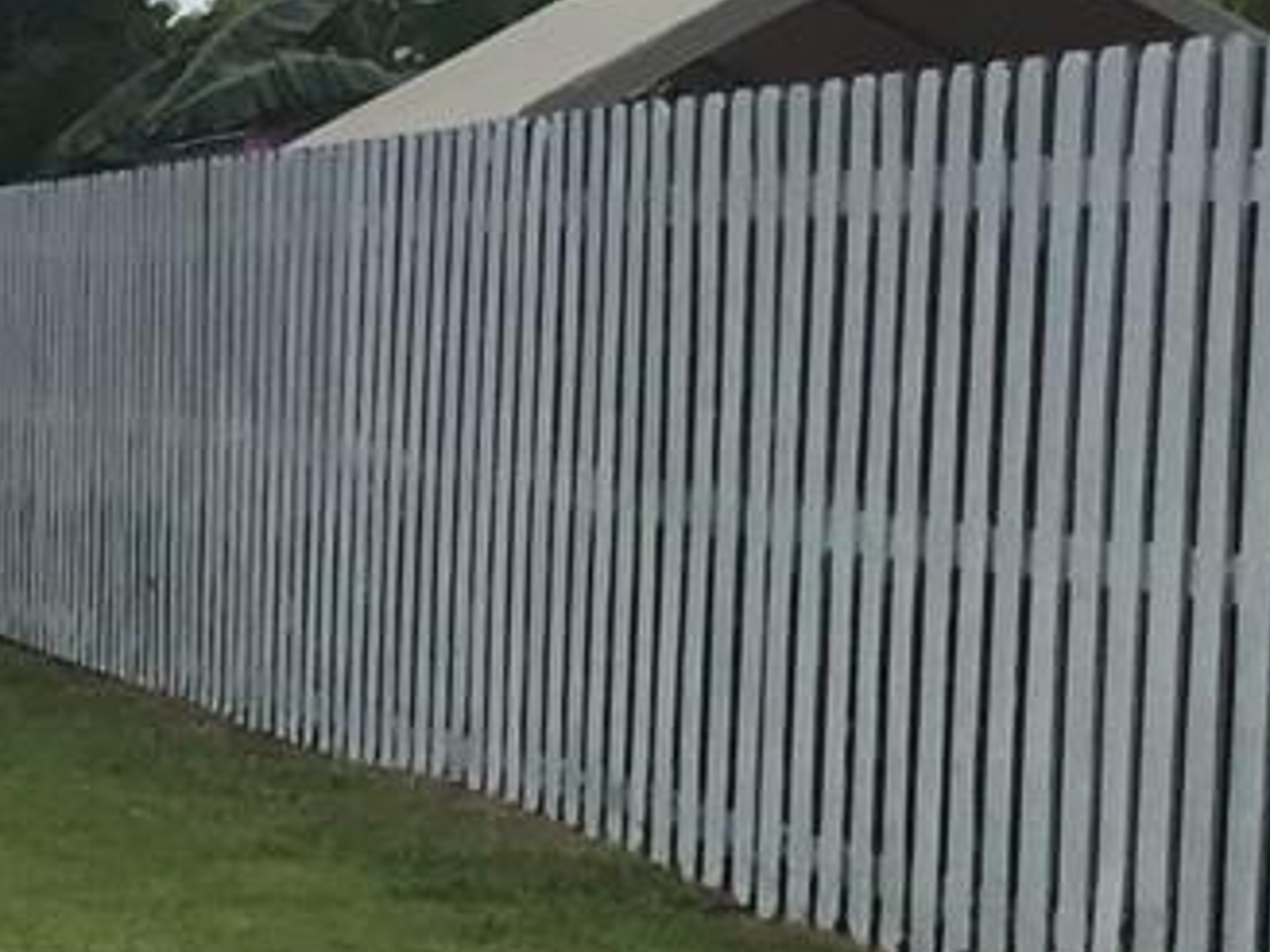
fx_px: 5540
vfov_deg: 9.7
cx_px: -933
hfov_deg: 12.1
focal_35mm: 151
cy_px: 1161
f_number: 2.4
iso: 25
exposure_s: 1/1314
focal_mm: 3.3
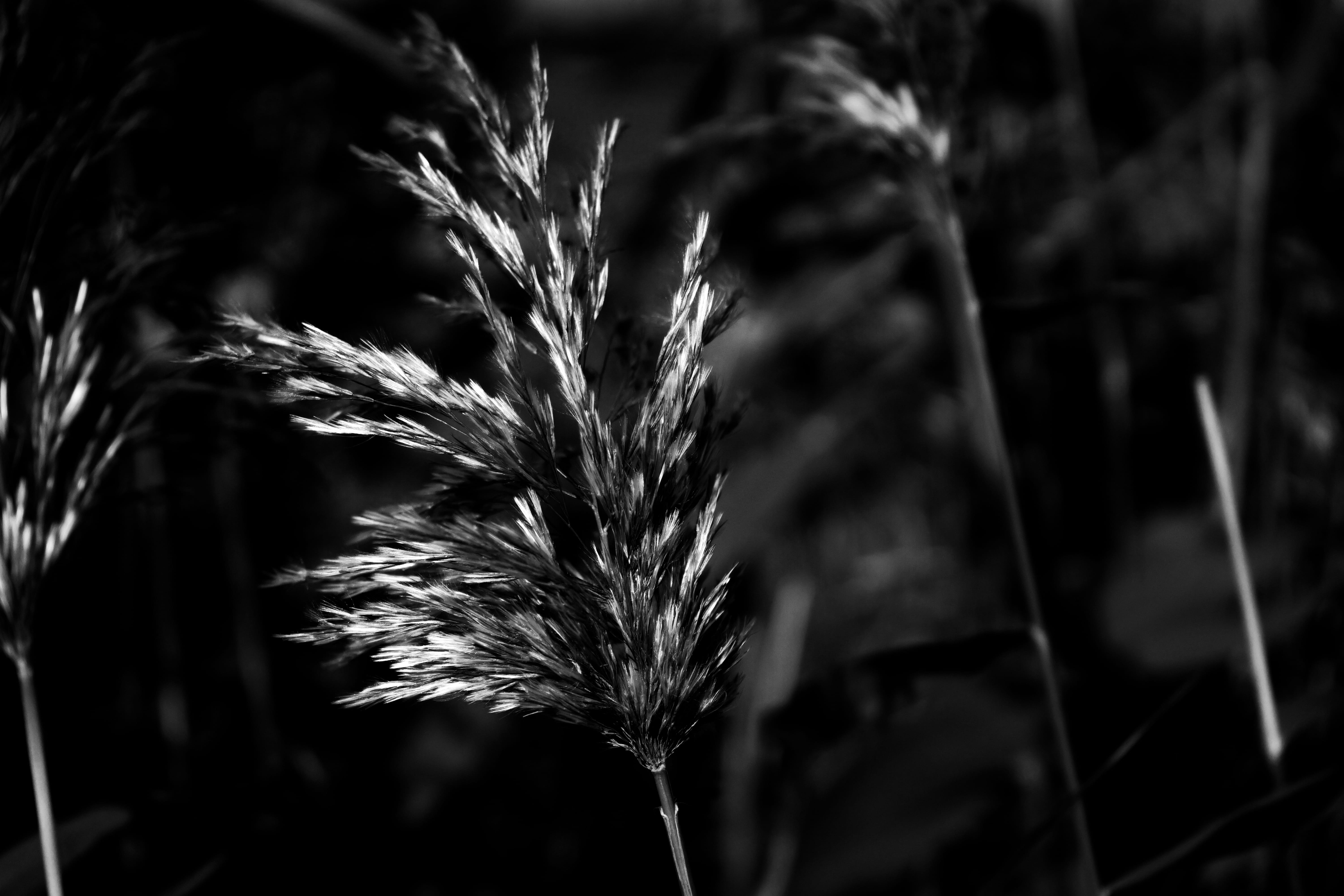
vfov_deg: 19.5
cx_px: 672
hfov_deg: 28.8
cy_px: 448
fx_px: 2613
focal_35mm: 70
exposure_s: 1/6400
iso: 320
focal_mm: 70
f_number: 5.6
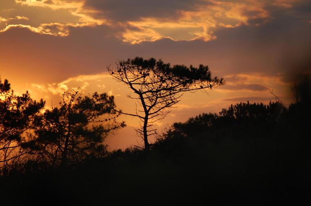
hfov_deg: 6.9
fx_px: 2589
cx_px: 156
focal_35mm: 300
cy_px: 103
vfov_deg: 4.6
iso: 400
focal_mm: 200
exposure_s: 1/1600
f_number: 5.6
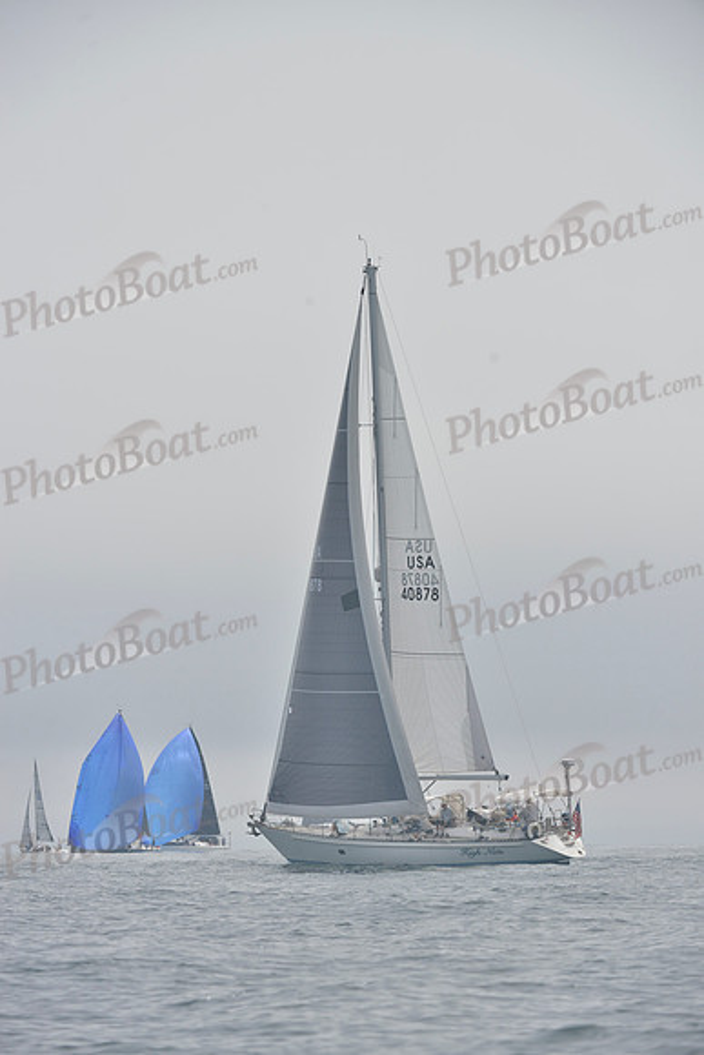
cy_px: 528
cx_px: 352
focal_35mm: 240
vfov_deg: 8.6
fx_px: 7035
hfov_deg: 5.7
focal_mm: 240
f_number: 9
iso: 280
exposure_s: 1/1000
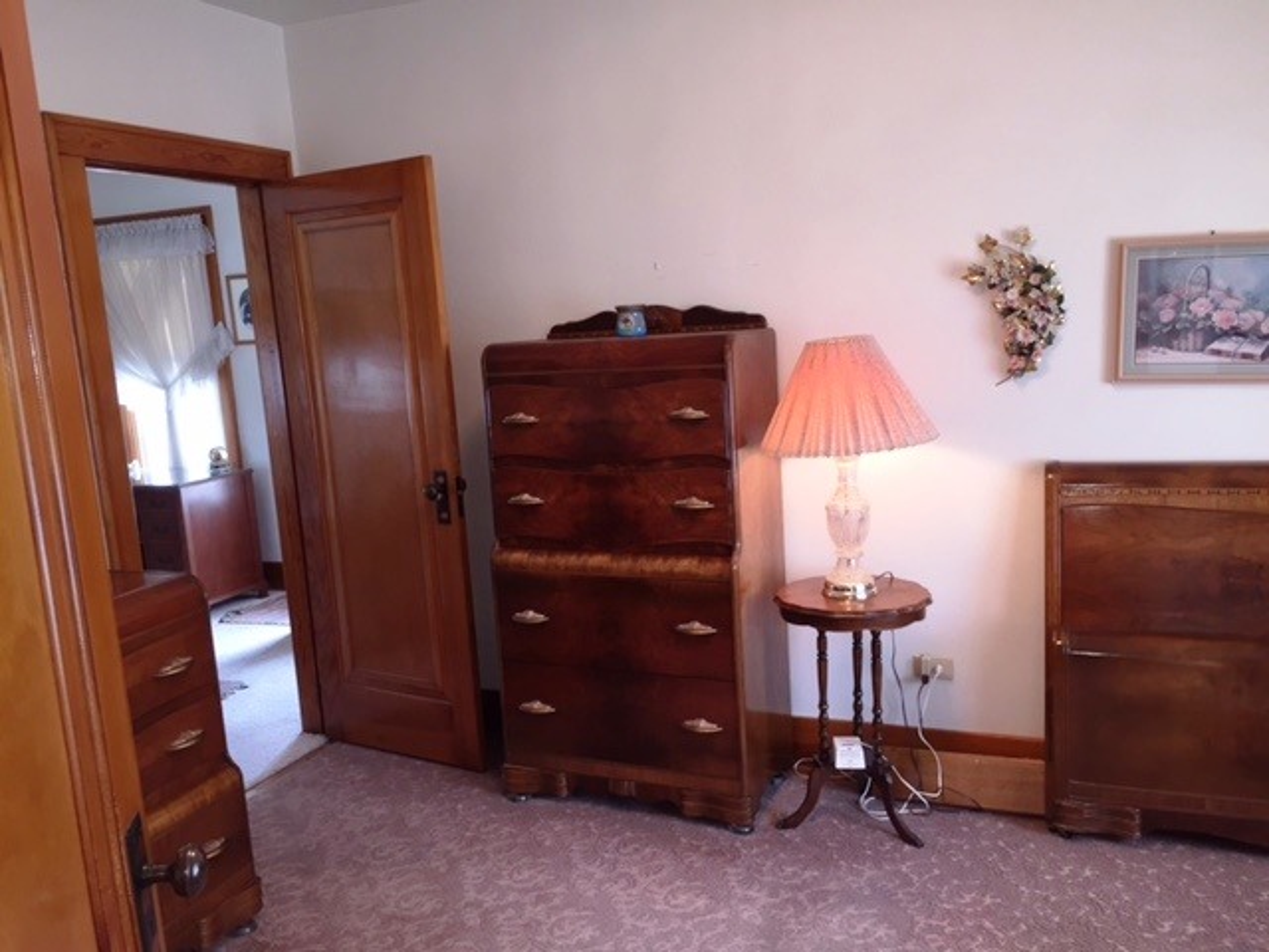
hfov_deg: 61.7
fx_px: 1063
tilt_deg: -8.9
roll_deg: +3.2
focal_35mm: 29
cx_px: 634
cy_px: 476
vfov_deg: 48.2
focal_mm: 4.15
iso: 80
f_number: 2.2
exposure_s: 1/30
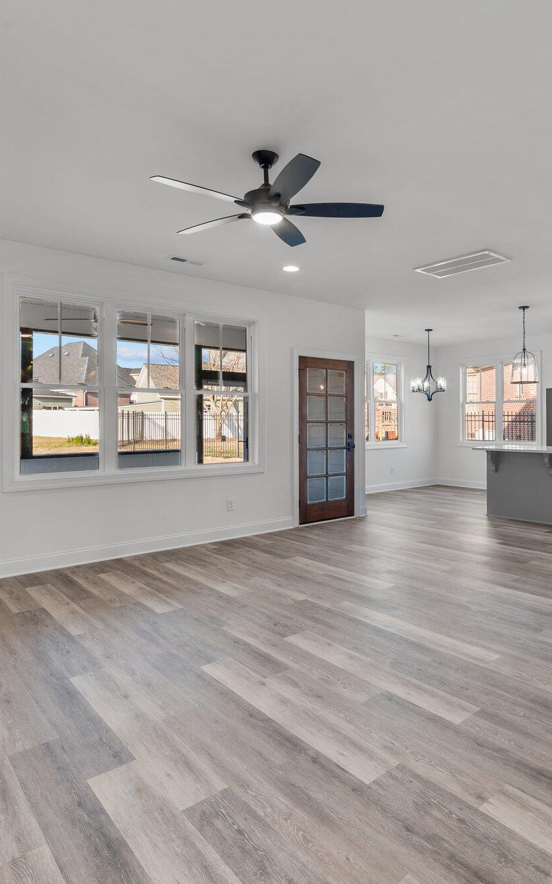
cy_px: 437
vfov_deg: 79.7
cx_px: 343
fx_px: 530
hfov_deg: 54.4
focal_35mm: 22
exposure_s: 1/2.5
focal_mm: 14
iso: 100
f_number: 8
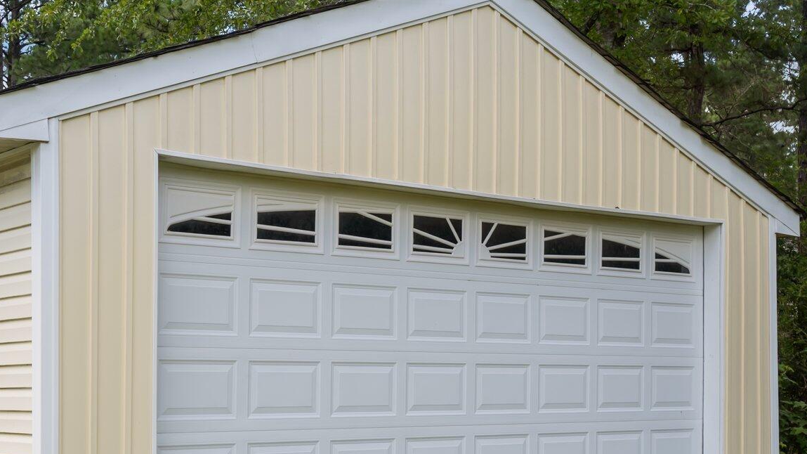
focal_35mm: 56
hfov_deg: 36.7
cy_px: 255
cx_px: 242
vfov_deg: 21.4
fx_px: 1198
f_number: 7.1
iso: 64
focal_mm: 30
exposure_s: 1/160
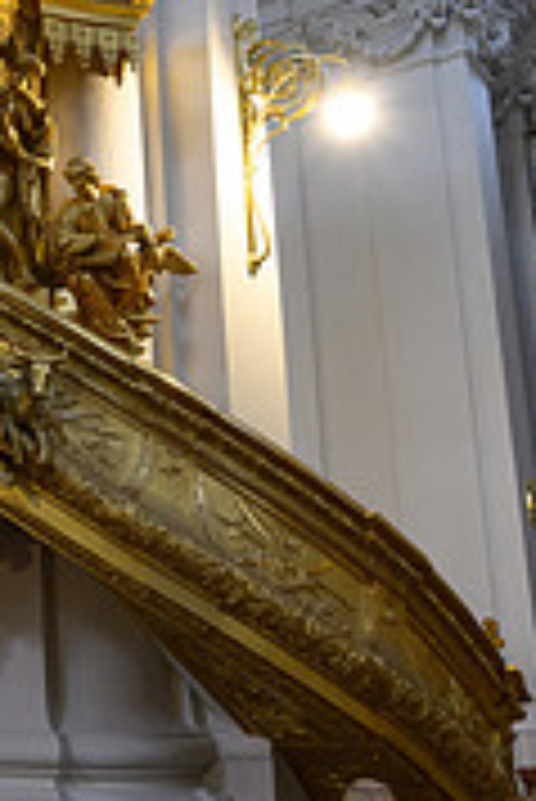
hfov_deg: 23.9
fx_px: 1181
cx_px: -59
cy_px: 405
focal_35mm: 53
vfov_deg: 37.5
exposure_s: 1/8
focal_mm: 14
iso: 2200
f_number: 8
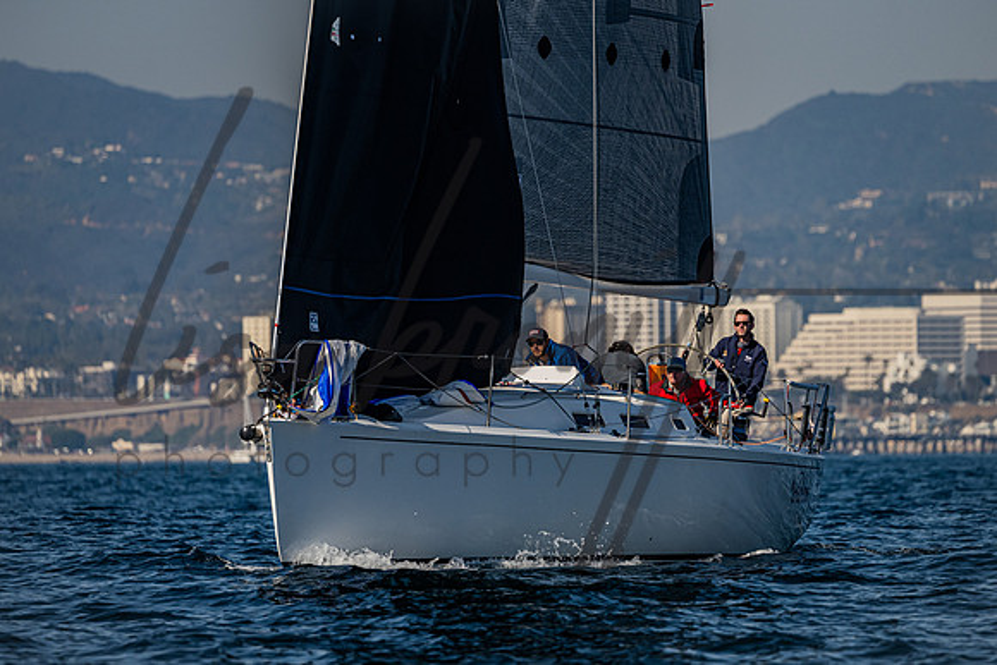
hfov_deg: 5.1
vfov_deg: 3.4
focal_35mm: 402
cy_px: 288
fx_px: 11131
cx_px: 515
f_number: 5.3
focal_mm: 300
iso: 400
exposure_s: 1/5000
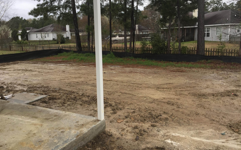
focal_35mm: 31
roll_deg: +0.6
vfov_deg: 40.5
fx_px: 204
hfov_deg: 61.2
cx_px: 120
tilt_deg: -8.0
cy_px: 66
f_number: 2.2
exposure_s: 1/182
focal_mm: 4.15
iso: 32
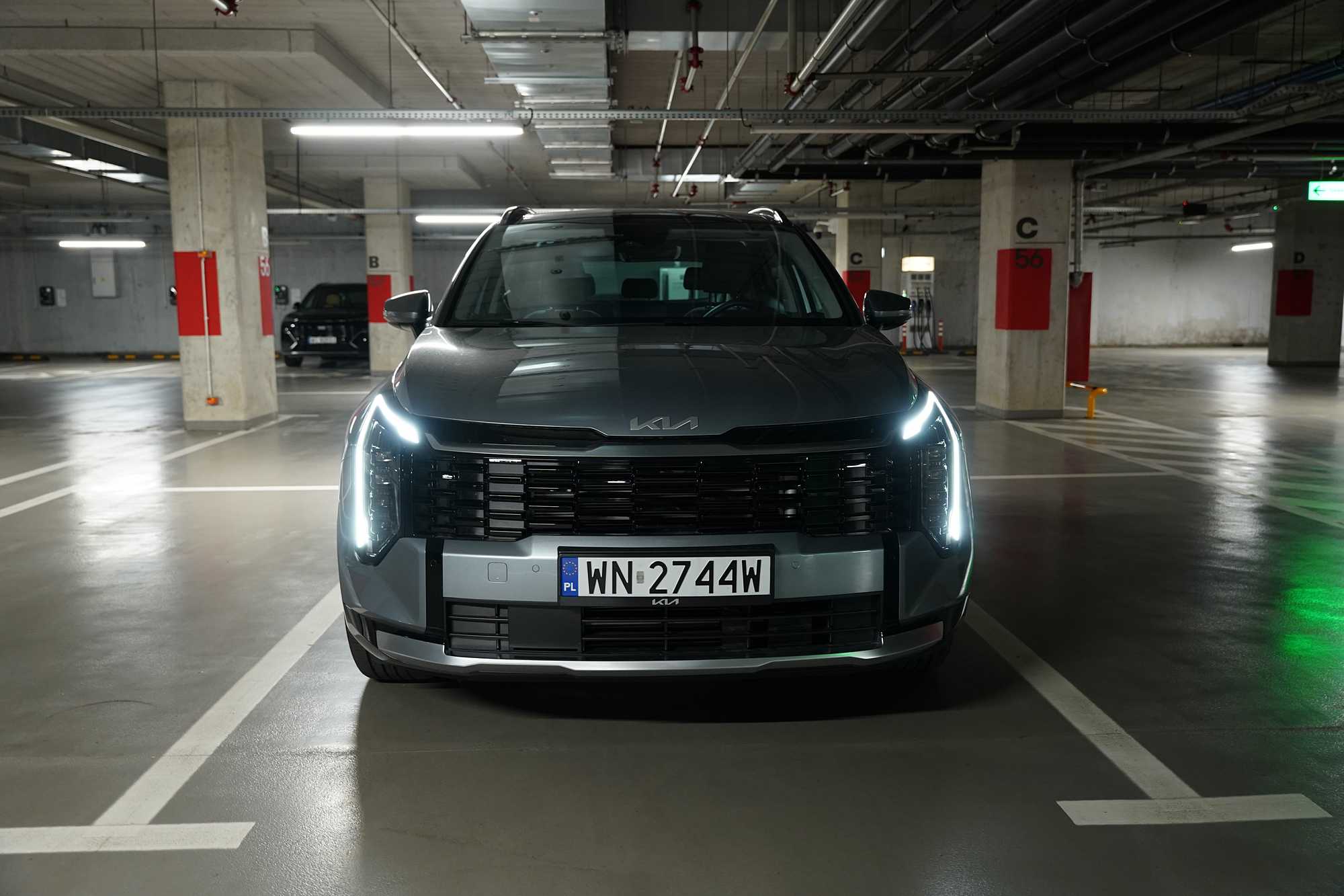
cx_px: 672
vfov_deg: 43.5
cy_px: 448
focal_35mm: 30
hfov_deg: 61.8
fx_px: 1124
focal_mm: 30.1
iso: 2000
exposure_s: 1/30
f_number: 3.5
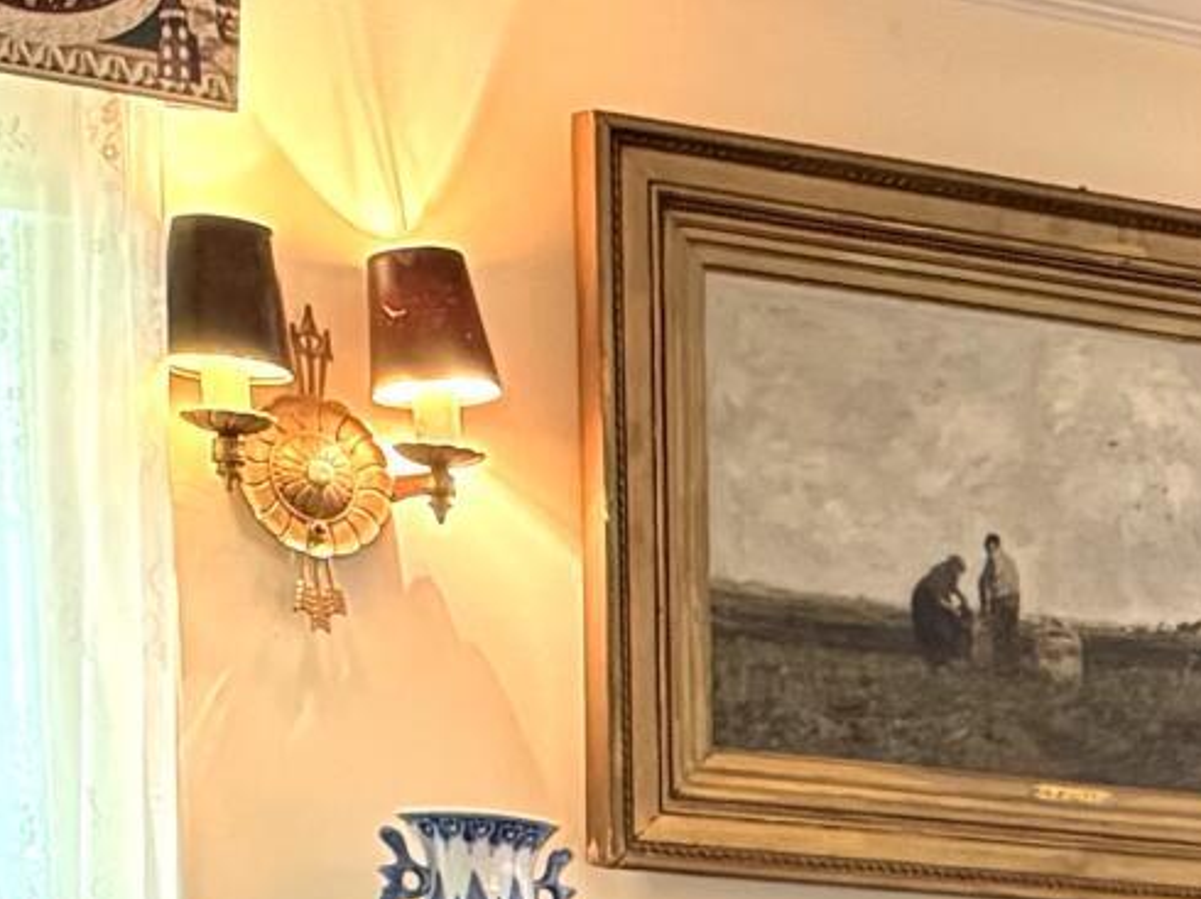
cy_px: 2477
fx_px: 5098
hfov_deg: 12.2
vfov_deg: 8.7
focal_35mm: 147
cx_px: 2245
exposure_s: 1/60
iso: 800
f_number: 1.78
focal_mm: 6.76
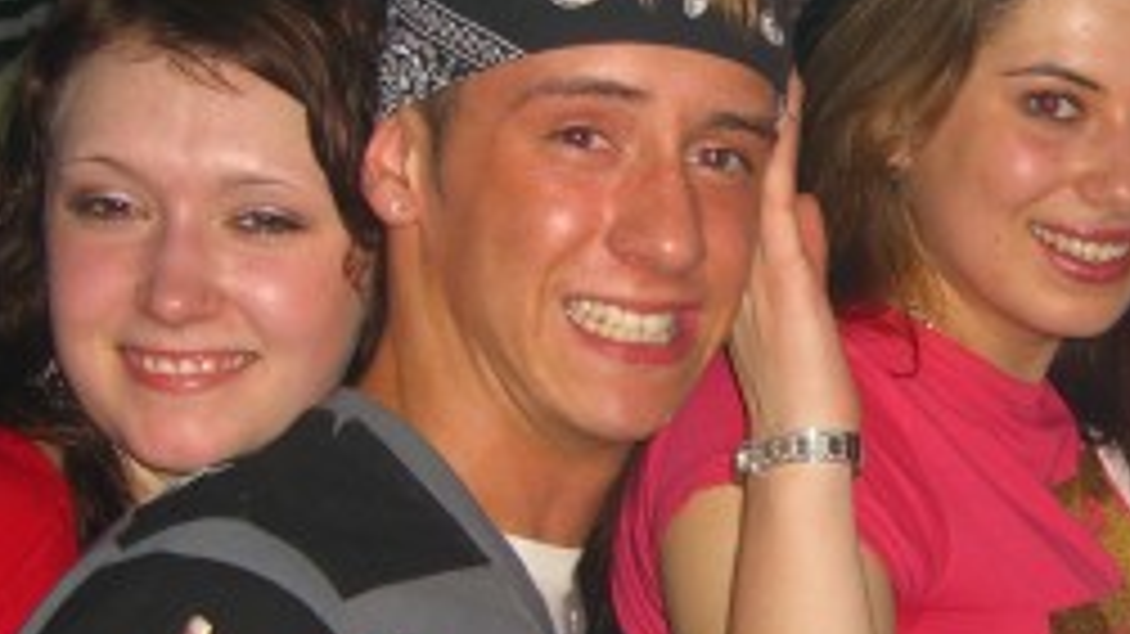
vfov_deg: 12.2
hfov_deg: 21.3
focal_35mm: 99
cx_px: 941
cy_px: 414
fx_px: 2965
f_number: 2.8
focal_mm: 7.9
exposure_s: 1/60
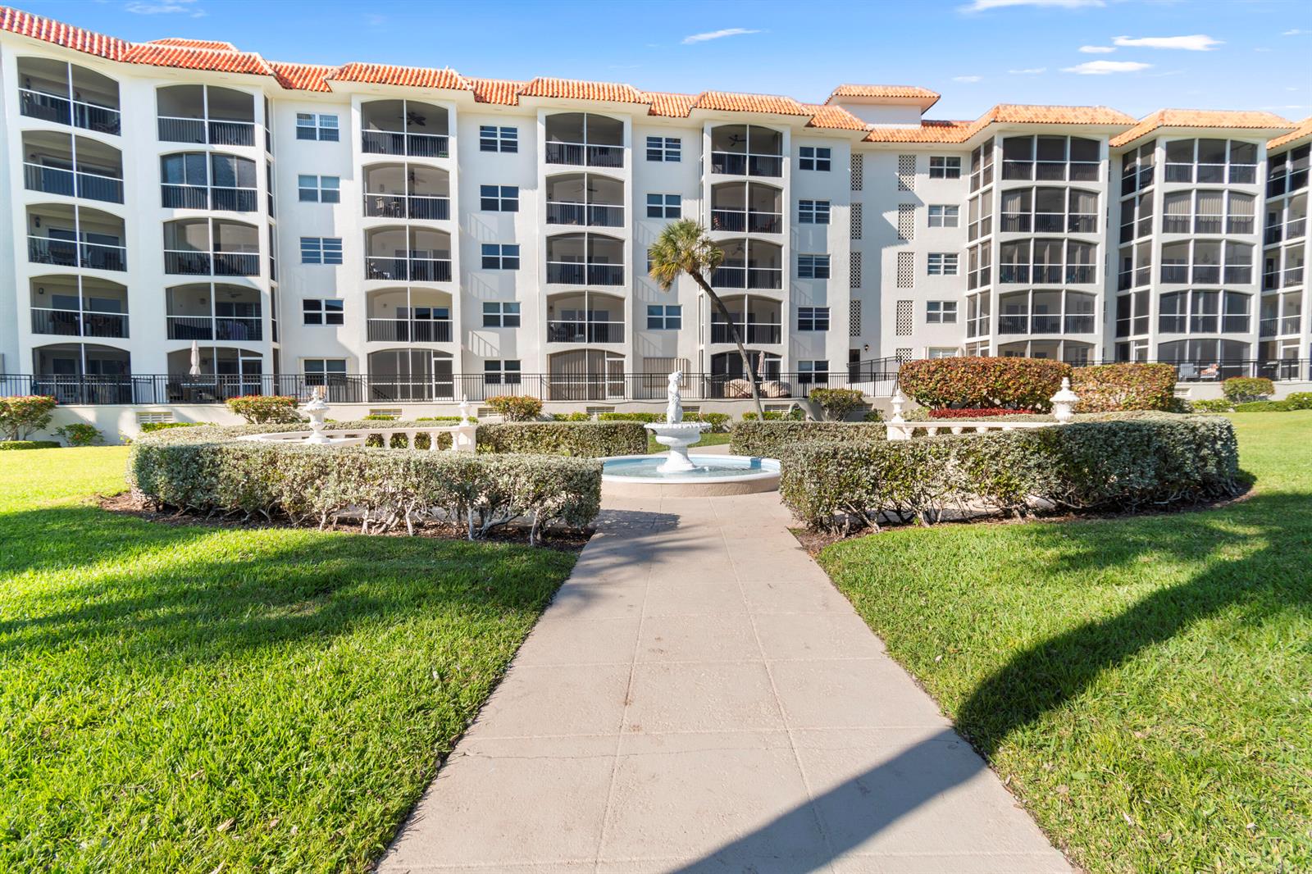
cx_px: 656
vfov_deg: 77.3
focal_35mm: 15
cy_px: 437
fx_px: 547
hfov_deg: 100.4
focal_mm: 10
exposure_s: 1/60
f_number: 8
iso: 100
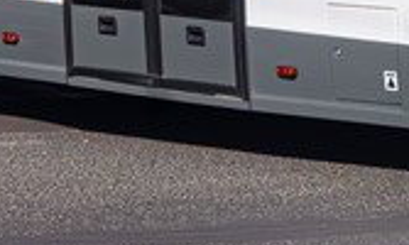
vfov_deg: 2.9
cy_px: -355
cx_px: 395
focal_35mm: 430
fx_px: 4737
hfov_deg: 4.9
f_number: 11
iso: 500
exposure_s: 1/800
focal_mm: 44
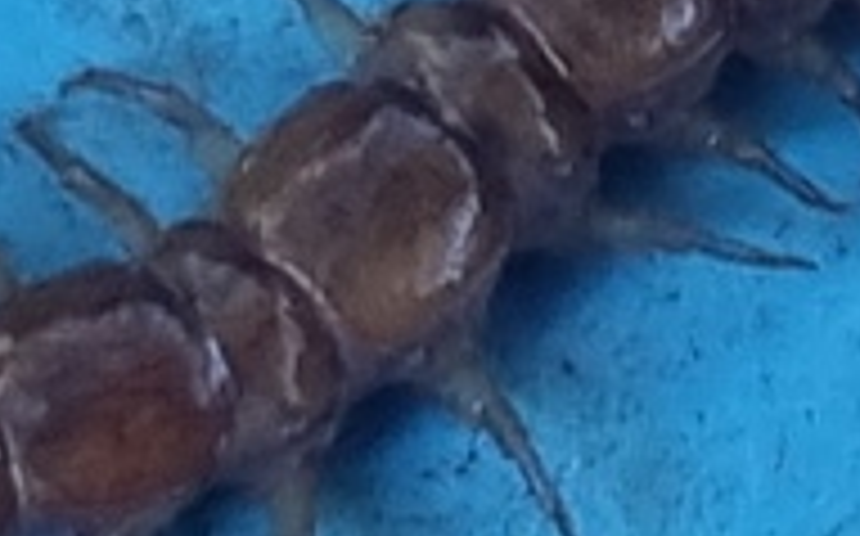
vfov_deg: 10.5
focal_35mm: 123
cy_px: -108
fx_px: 2880
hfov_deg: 16.7
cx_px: 817
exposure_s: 1/50
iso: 160
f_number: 1.8
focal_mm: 5.4
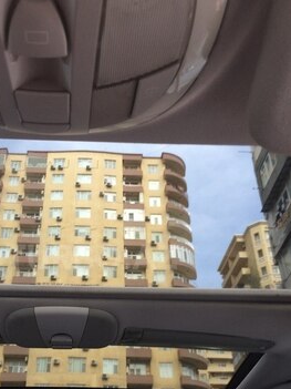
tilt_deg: +30.3
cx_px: 92
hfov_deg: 34.7
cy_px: 257
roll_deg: -0.2
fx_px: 460
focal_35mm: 41
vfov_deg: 45.2
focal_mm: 4.15
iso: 40
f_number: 2.2
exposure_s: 1/100
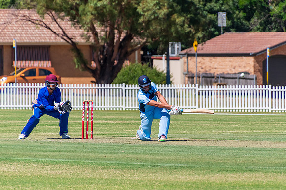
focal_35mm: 623
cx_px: 154
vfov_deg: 2.2
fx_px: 4950
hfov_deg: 3.3
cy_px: 87
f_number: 6.3
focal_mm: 370
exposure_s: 1/3200
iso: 400
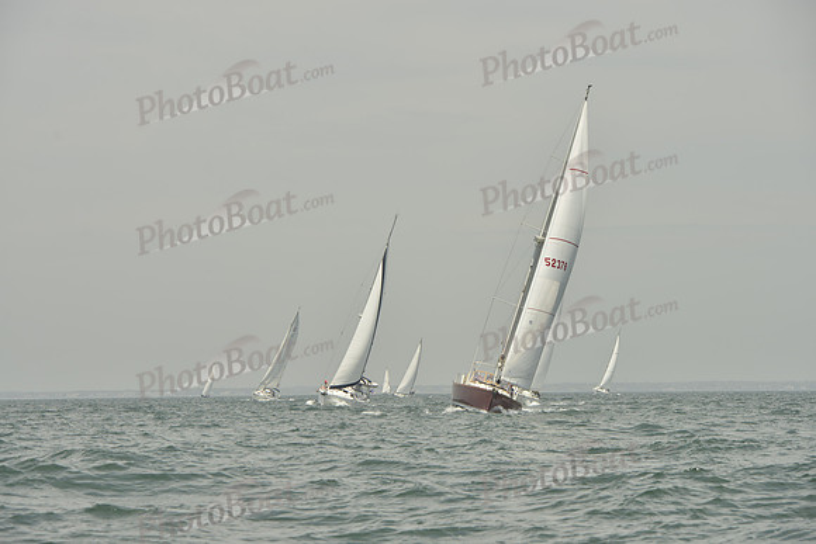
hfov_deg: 18.3
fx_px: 2539
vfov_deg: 12.2
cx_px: 408
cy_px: 272
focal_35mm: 112
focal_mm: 112
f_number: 8
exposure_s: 1/1250
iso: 200
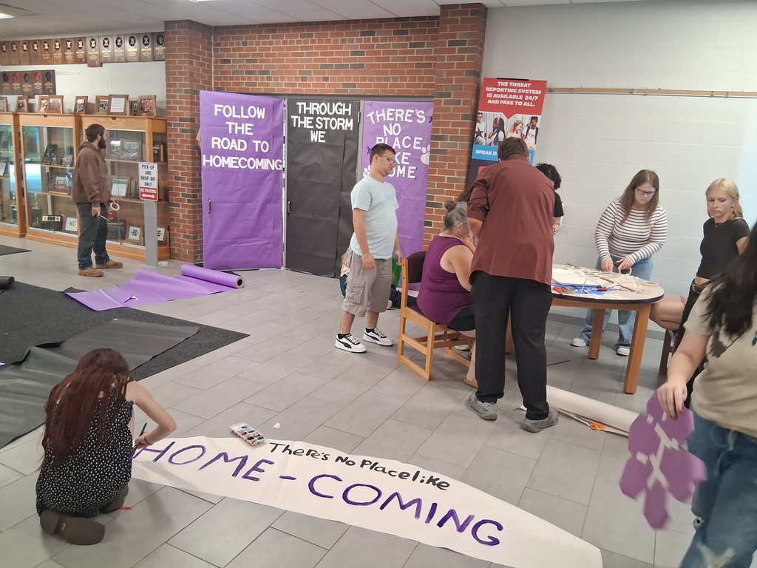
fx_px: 569
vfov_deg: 53.1
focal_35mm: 26
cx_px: 378
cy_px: 284
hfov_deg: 67.3
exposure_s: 1/50
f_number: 1.8
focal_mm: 3.98
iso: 500
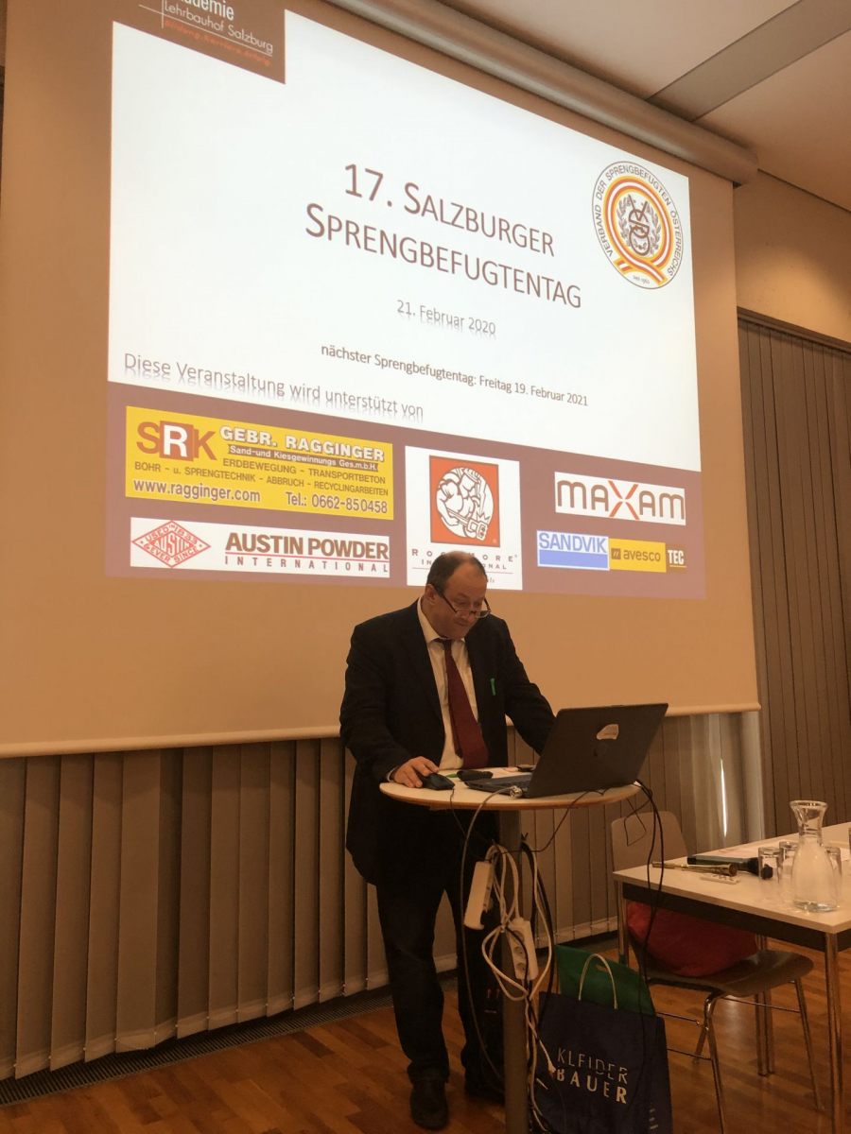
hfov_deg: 49.7
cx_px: 426
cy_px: 567
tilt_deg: +6.2
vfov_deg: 63.4
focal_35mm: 28
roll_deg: -0.6
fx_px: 918
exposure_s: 1/17
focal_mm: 3.99
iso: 40
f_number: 1.8
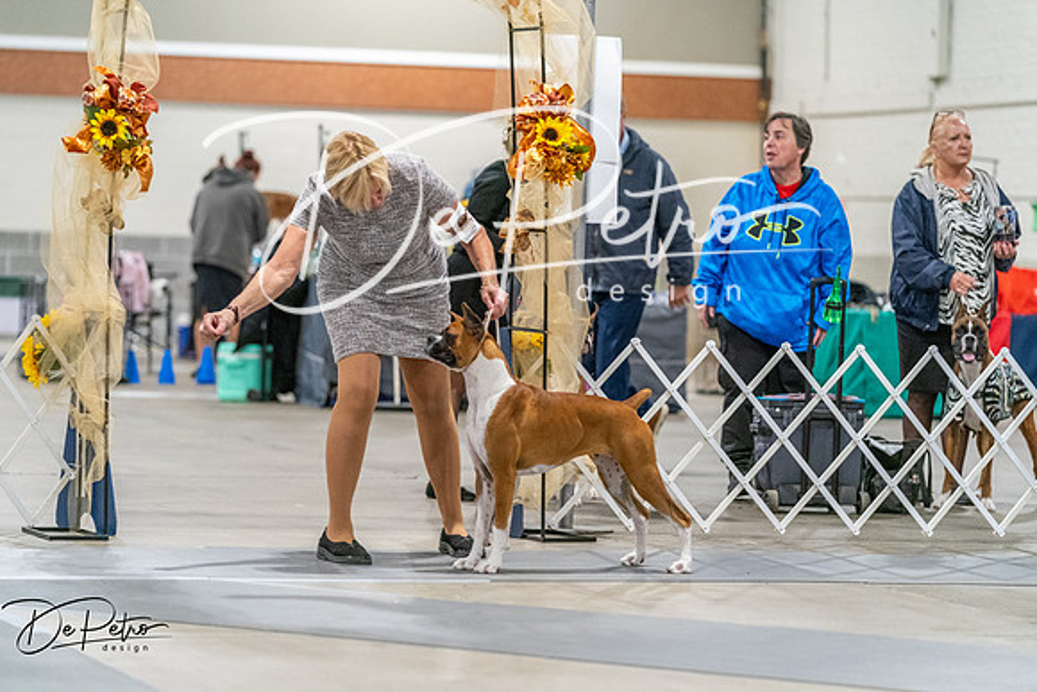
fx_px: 4495
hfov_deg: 13.2
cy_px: 346
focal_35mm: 156
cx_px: 518
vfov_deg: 8.8
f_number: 3.5
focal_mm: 156
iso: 6400
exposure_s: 1/250
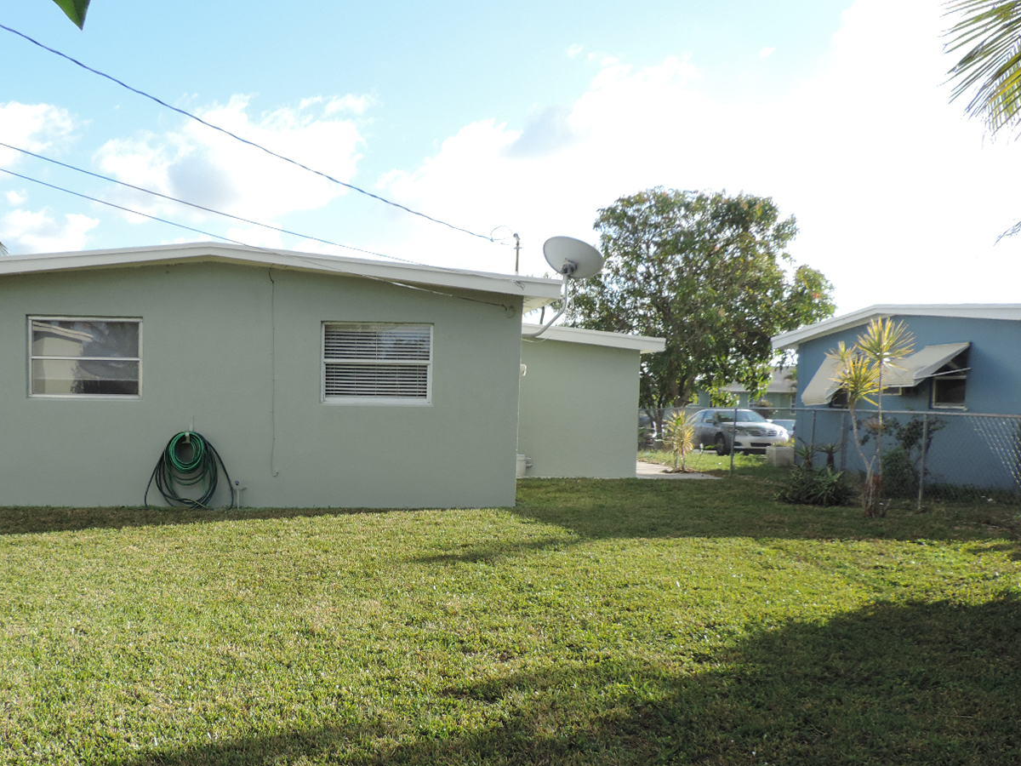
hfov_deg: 55.9
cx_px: 361
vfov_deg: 43.9
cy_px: 463
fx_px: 944
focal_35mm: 32
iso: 80
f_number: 3
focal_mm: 4.3
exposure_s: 1/400
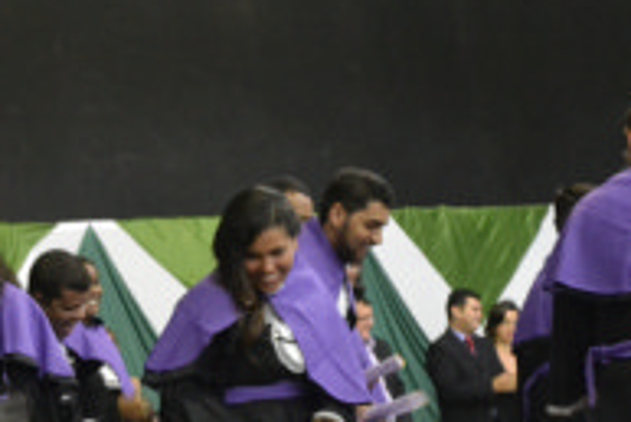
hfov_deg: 20.1
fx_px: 1772
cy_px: 368
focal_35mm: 101
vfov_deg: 13.5
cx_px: 216
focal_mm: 26
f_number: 3.8
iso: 3200
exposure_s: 1/25
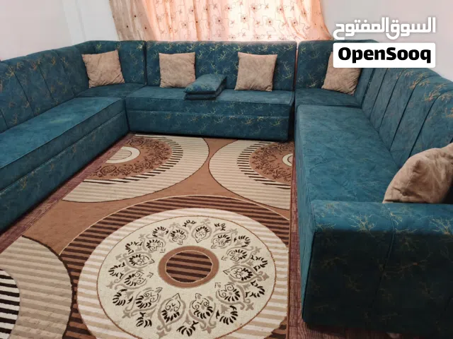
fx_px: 301
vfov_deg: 58.9
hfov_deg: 73.9
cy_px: 170
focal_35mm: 23
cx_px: 226
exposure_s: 1/50
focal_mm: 5.89
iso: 1967
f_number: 1.8
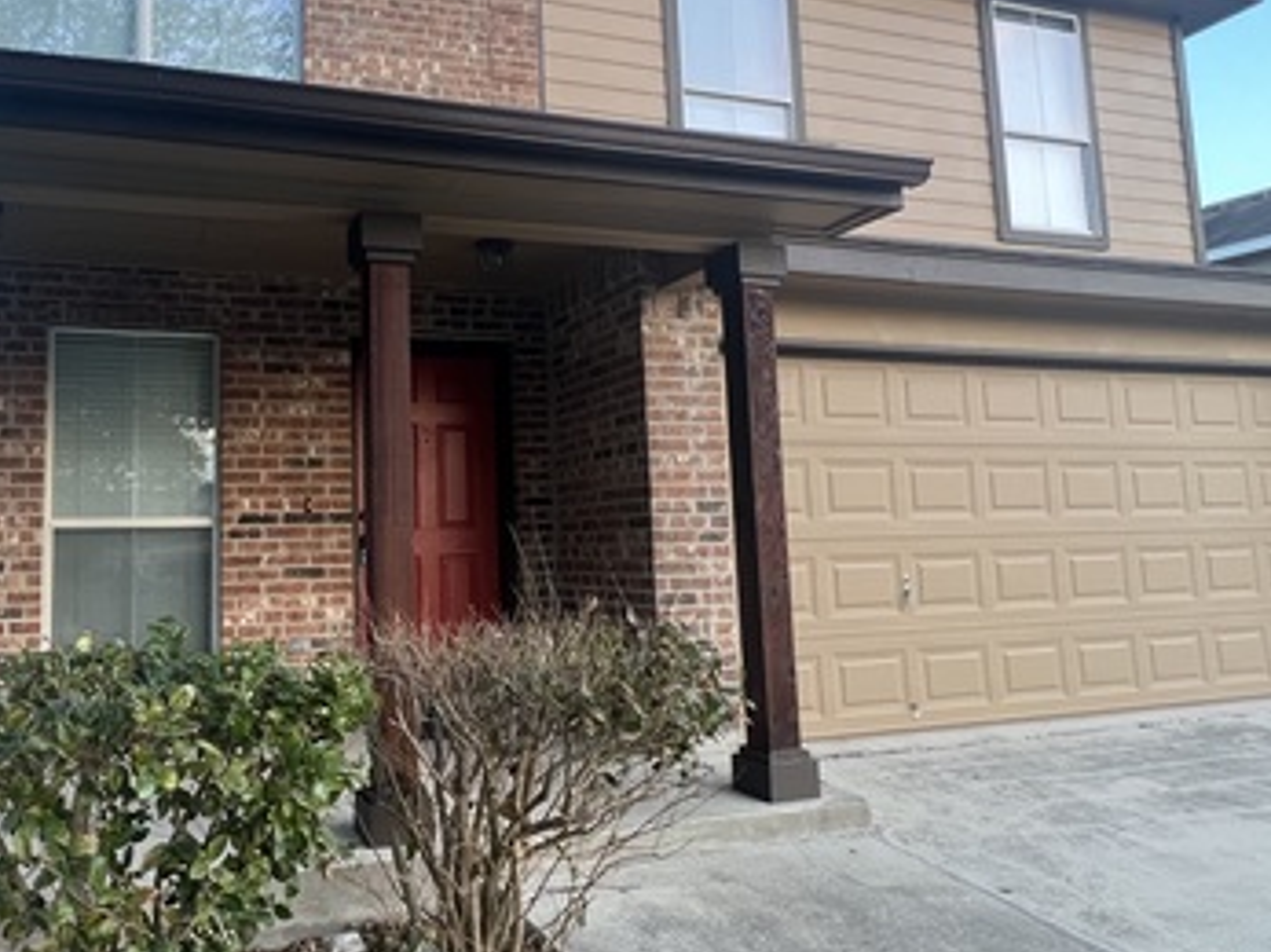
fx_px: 881
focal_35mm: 24
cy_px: 447
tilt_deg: +6.3
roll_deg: +0.8
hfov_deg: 69.2
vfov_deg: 56.7
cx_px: 407
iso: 250
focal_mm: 1.57
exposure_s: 1/99
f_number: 1.8
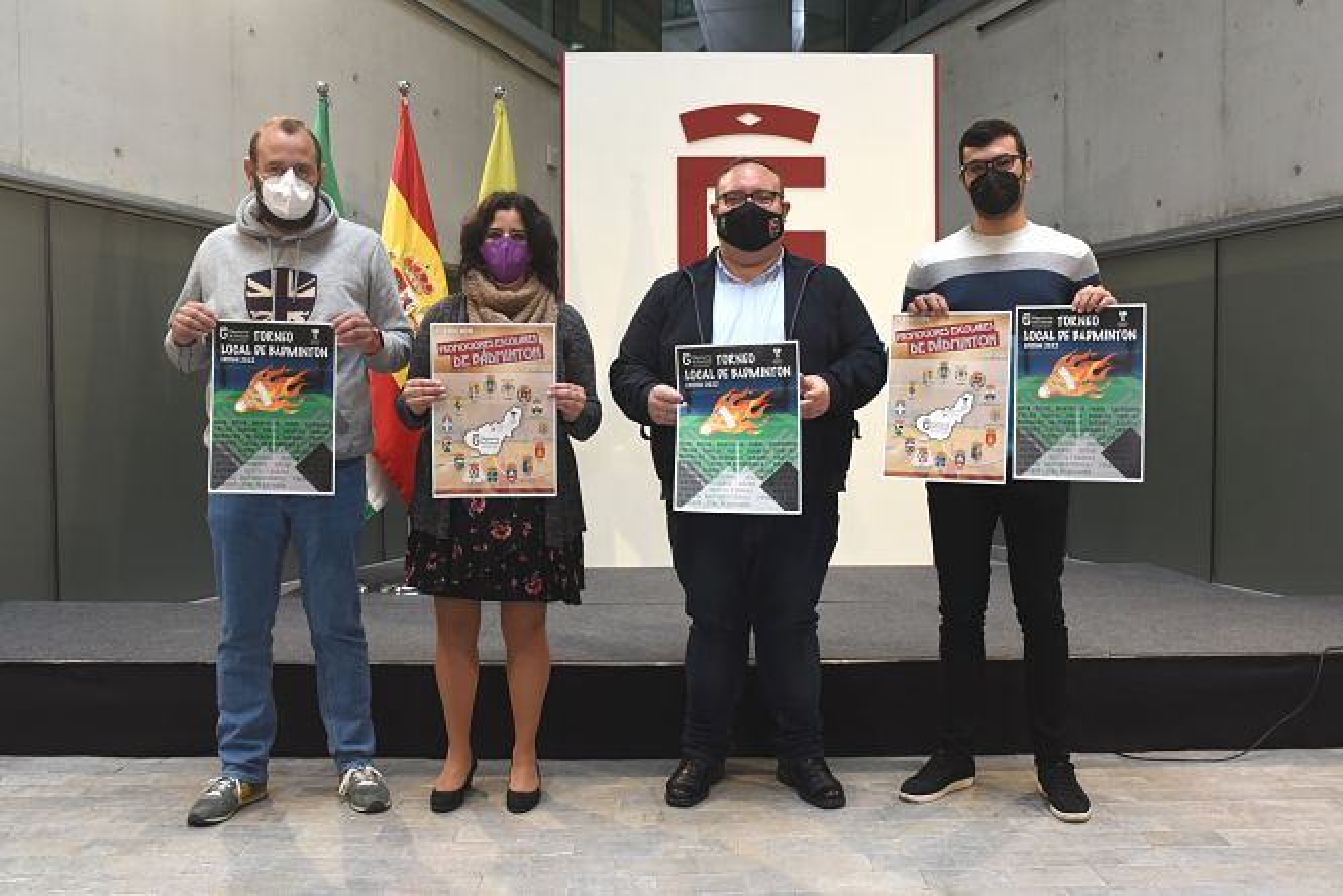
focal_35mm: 31
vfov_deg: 42.4
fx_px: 1157
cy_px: 448
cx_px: 672
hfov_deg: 60.3
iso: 1600
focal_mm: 31
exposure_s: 1/200
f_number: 7.1
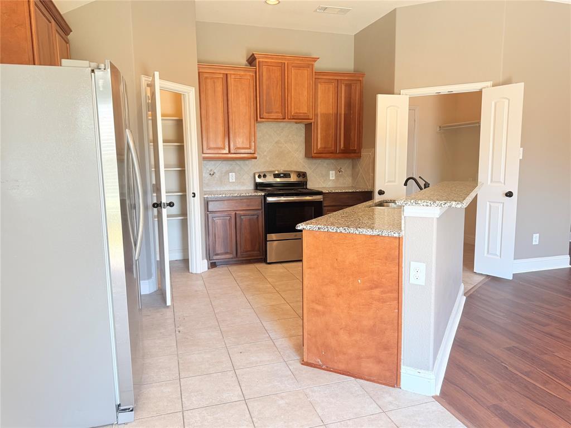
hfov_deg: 71.6
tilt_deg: -7.4
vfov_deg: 56.8
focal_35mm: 24
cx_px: 286
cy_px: 214
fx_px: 396
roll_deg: +0.4
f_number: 1.78
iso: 125
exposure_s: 1/120
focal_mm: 6.76
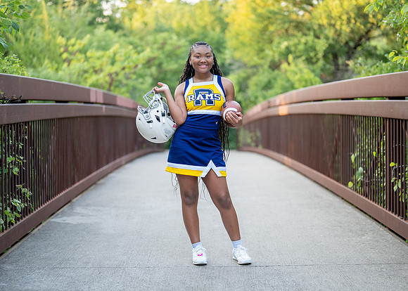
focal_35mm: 67
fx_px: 770
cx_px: 208
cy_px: 152
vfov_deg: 21.4
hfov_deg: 29.7
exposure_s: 1/500
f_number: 1.2
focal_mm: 50
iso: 320
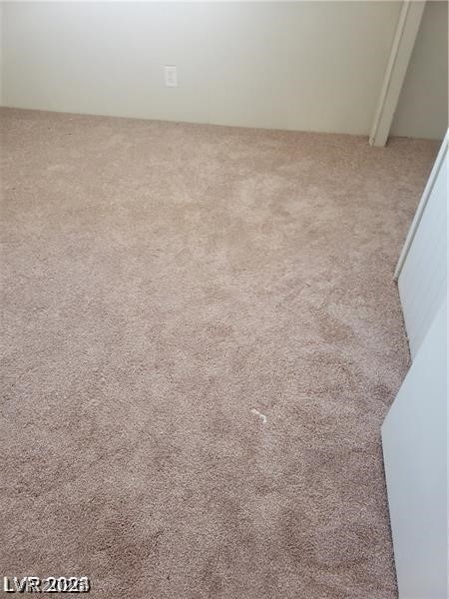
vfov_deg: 67.3
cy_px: 300
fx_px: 450
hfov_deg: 53.1
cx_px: 224
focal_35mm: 26
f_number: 2.4
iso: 500
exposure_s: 1/50
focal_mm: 4.3
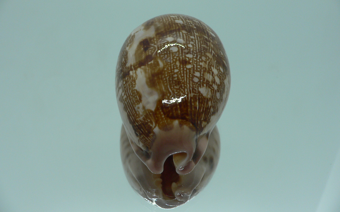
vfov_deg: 33.6
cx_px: 168
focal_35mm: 38
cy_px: 101
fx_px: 352
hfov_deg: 51.5
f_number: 2.8
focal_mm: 4.6
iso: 80
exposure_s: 1/60
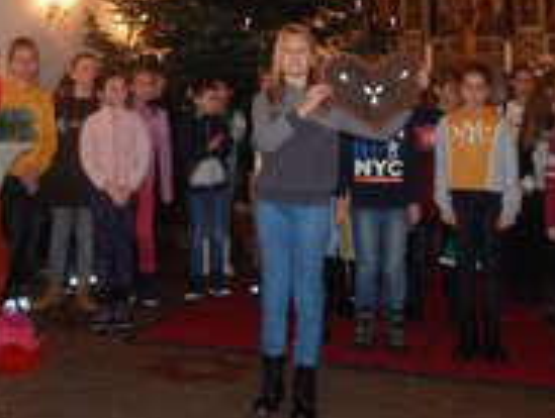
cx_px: 161
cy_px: -24
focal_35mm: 48
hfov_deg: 38.9
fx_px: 771
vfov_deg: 28.1
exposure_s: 1/30
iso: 220
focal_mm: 4
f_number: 3
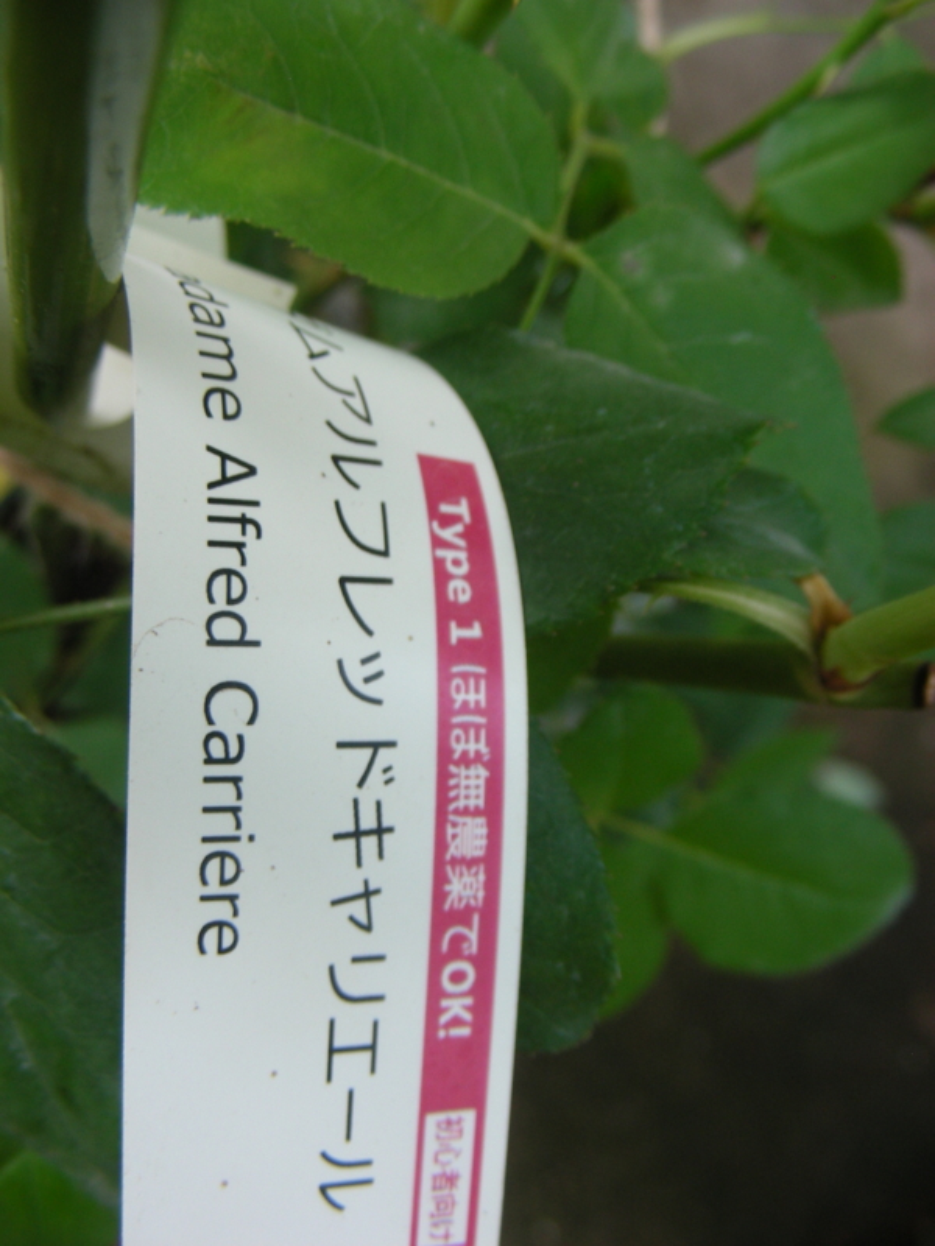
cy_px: 623
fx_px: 1369
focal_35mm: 38
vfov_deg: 49.0
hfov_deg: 37.7
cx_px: 468
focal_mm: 6.3
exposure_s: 1/29.8
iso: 79
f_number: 3.5
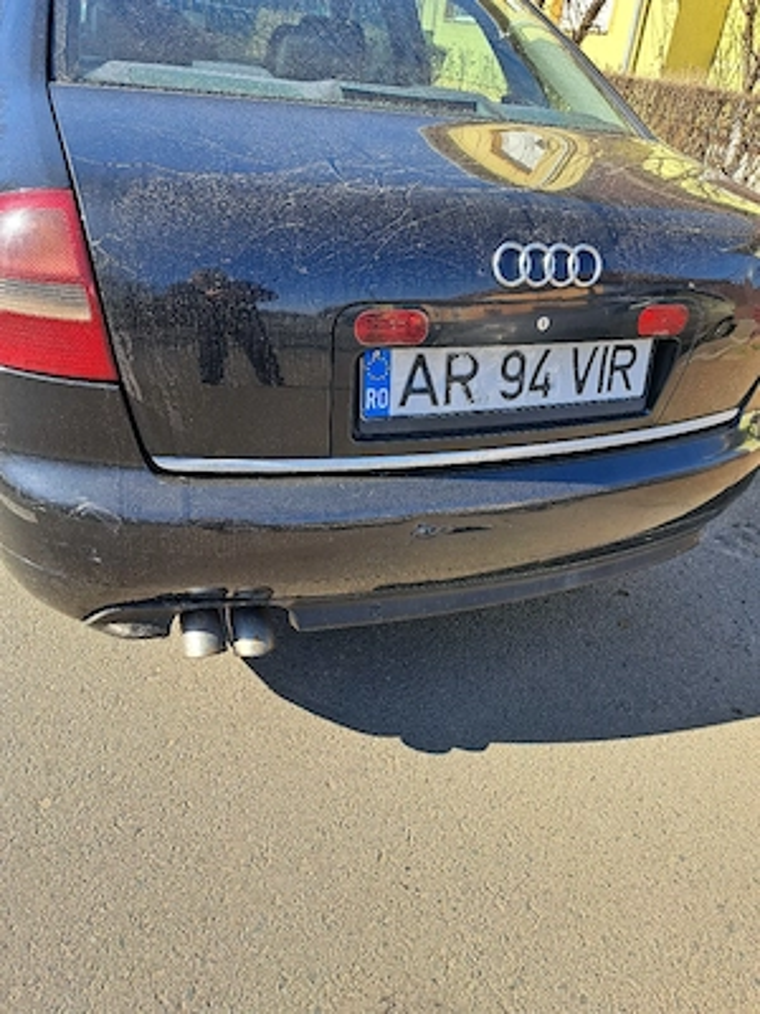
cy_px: 507
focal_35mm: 24
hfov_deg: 56.8
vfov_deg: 71.6
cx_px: 380
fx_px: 703
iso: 50
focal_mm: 5.23
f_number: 1.8
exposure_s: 1/476
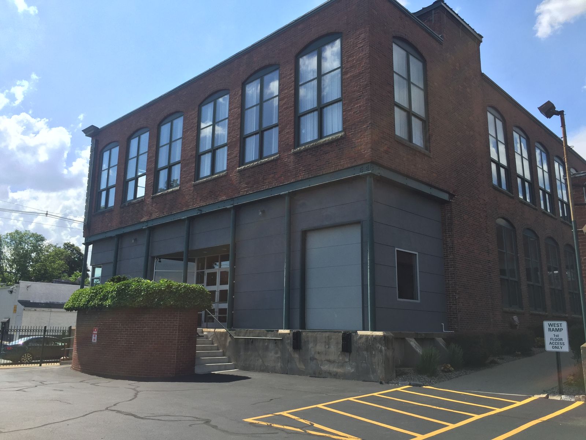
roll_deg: -2.6
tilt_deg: +13.4
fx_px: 491
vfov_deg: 48.2
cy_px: 220
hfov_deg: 61.7
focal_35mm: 29
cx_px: 293
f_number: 2.2
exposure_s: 1/2083
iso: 32
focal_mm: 4.15
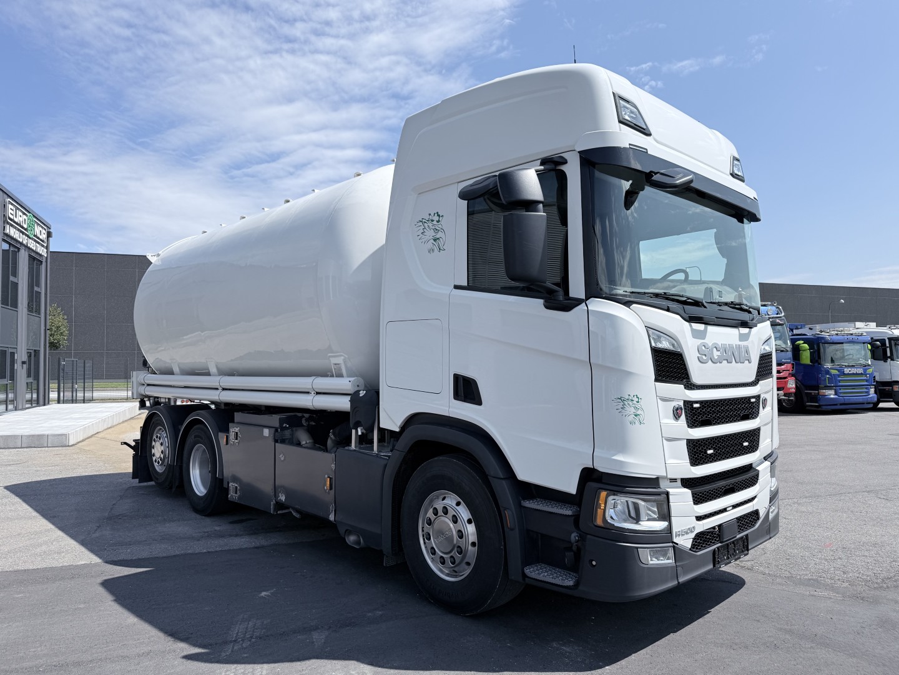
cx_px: 450
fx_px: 623
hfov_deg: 71.6
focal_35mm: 24
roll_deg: +1.3
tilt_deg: +4.3
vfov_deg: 56.8
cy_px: 338
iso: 80
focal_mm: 6.76
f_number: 1.78
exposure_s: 1/4975
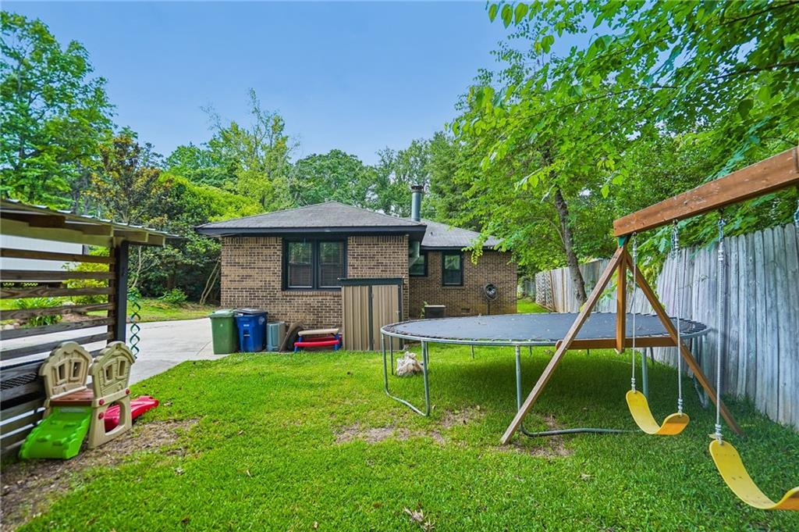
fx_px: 355
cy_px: 266
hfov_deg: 96.8
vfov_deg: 73.7
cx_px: 400
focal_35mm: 16
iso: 100
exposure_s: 1/200
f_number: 4
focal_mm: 16
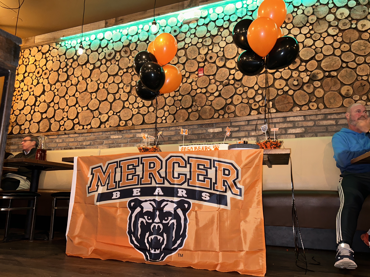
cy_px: 138
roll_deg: -0.2
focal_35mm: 26
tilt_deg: +10.9
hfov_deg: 67.3
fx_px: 278
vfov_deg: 53.1
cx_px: 185
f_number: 1.5
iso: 125
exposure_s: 1/4
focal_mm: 5.7
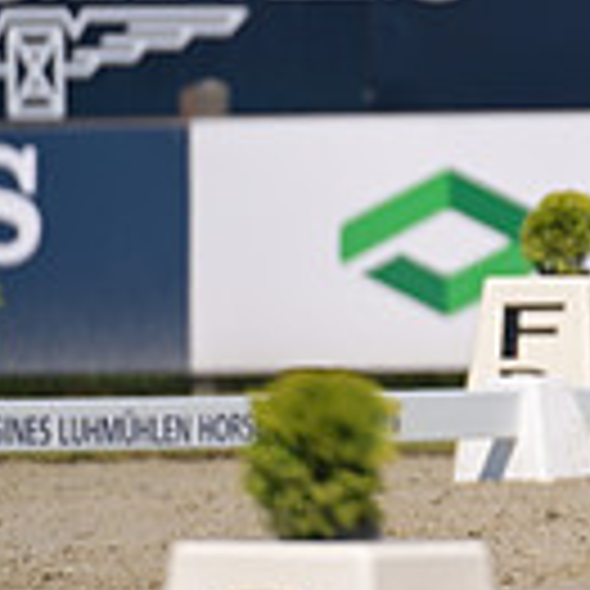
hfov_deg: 1.2
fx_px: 28944
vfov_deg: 1.2
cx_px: 1257
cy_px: -209
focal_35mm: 1501
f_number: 5
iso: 160
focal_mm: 400
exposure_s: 1/1250
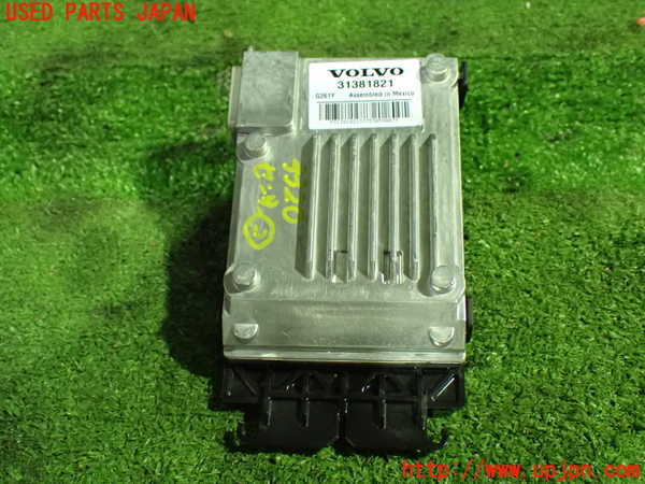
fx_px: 820
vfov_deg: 32.9
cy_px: 242
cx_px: 322
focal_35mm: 44
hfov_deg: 42.9
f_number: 2.9
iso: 1600
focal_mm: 7.84
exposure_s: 1/40
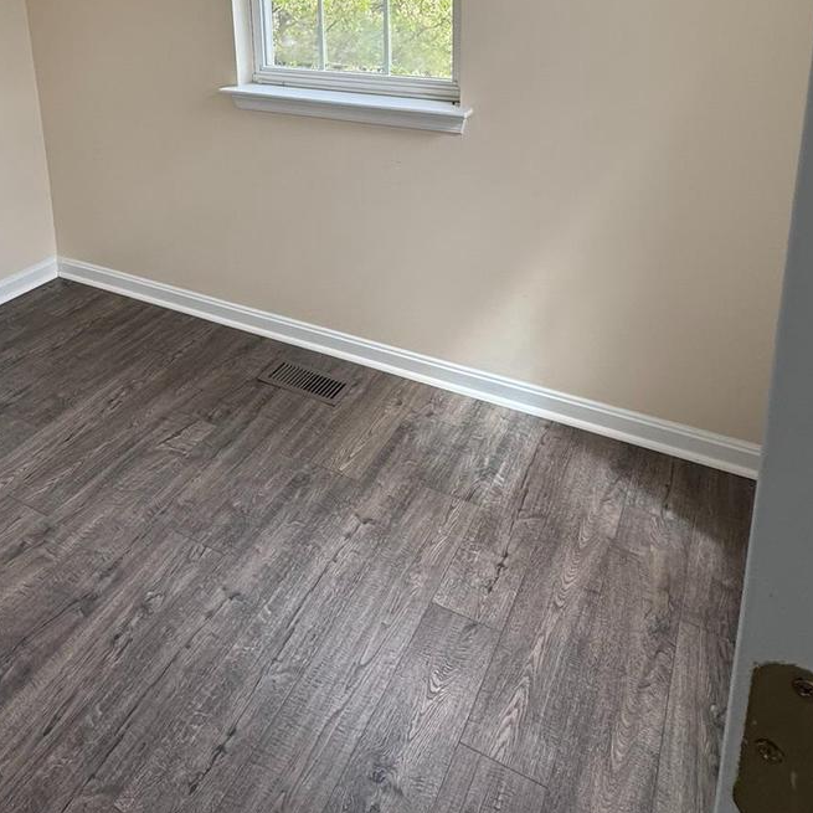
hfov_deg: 55.3
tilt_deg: -13.6
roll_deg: +1.4
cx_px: 331
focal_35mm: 29
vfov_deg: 51.1
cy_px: 130
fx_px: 771
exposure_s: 1/99
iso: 40
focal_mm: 2.22
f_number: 2.2
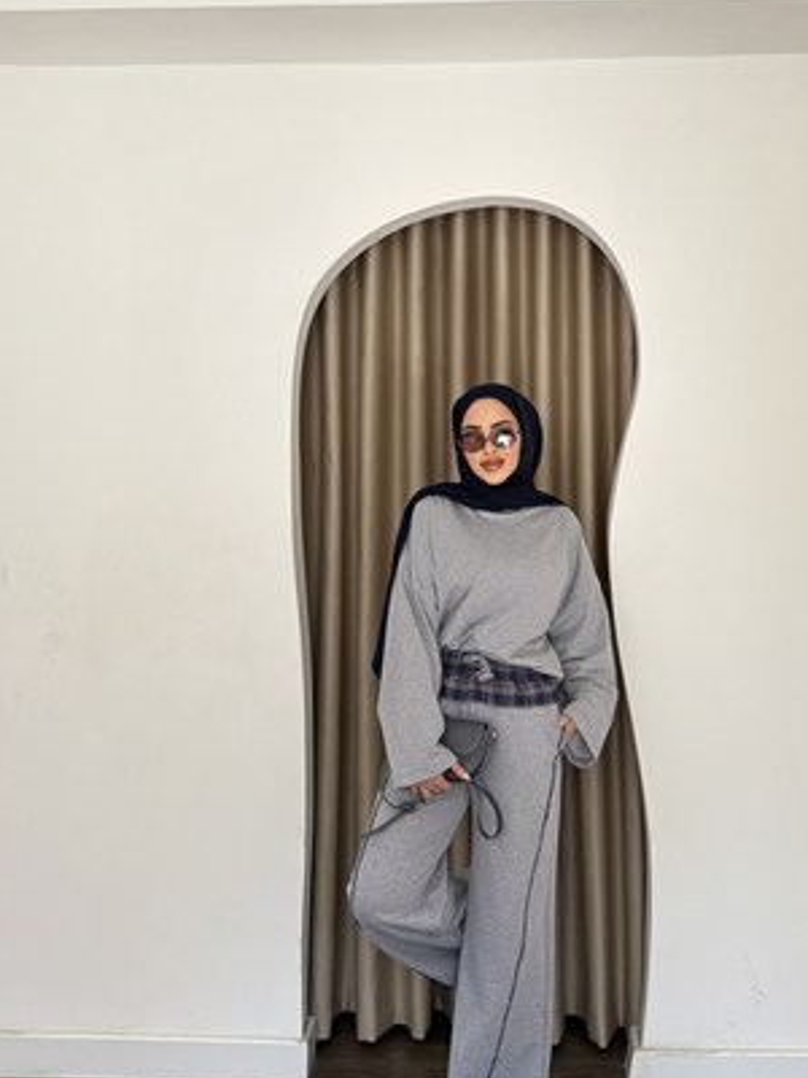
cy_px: 643
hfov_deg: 44.0
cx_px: 469
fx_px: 996
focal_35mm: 32
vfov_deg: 56.4
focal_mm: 6.76
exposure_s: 1/2703
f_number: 1.78
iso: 320
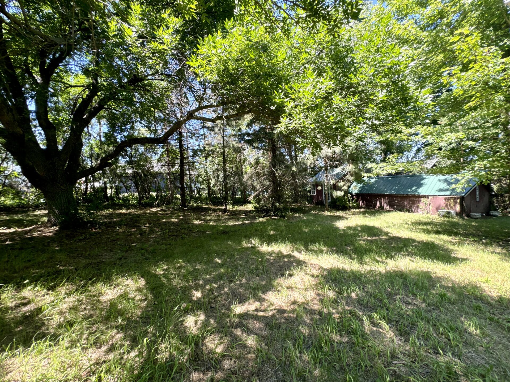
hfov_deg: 102.1
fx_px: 206
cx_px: 255
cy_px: 191
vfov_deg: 85.7
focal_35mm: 14
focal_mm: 2.22
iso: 40
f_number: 2.2
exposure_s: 1/122
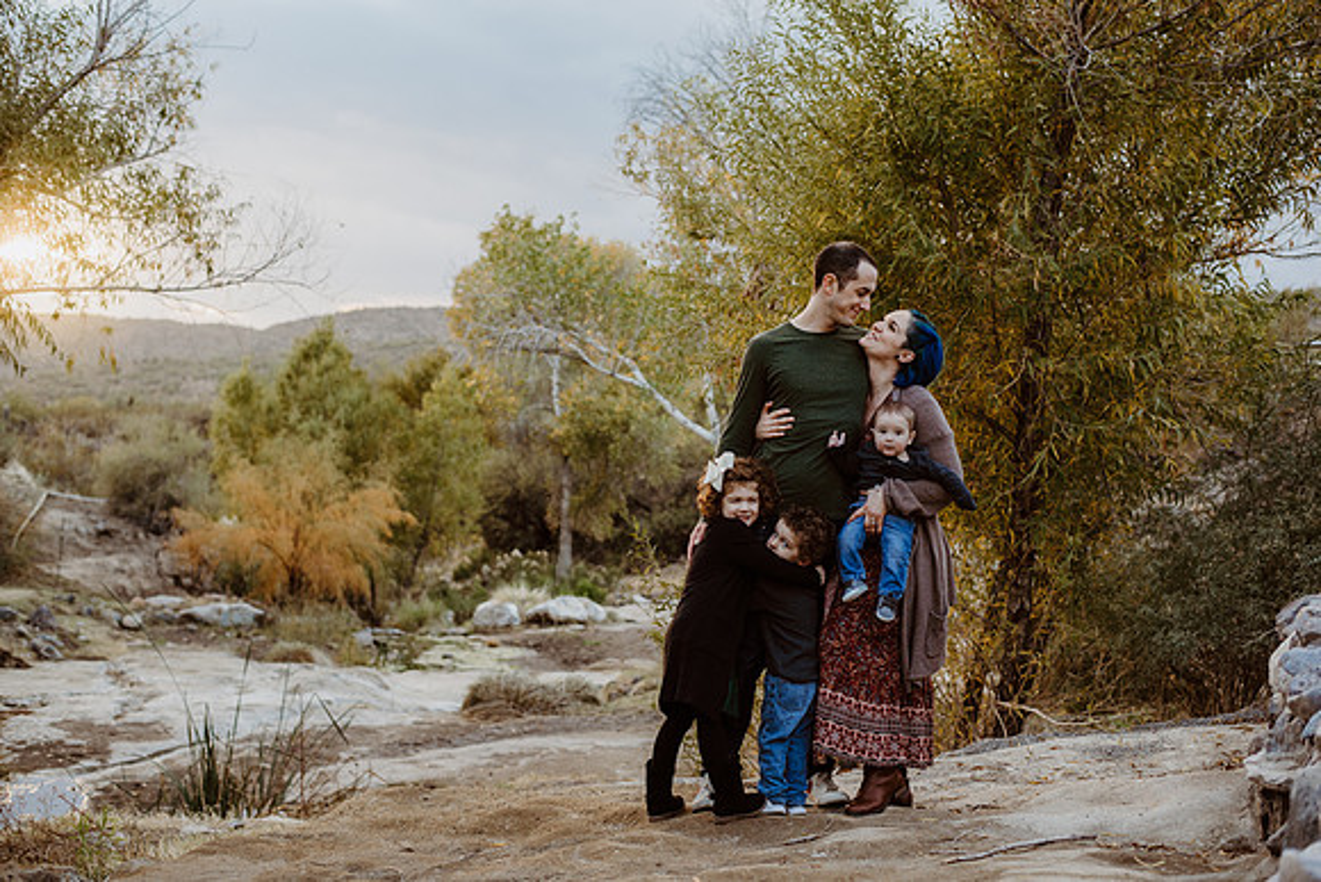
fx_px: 1835
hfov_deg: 39.6
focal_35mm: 50
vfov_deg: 27.0
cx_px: 660
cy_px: 441
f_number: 3.2
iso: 400
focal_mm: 50
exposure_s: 1/500
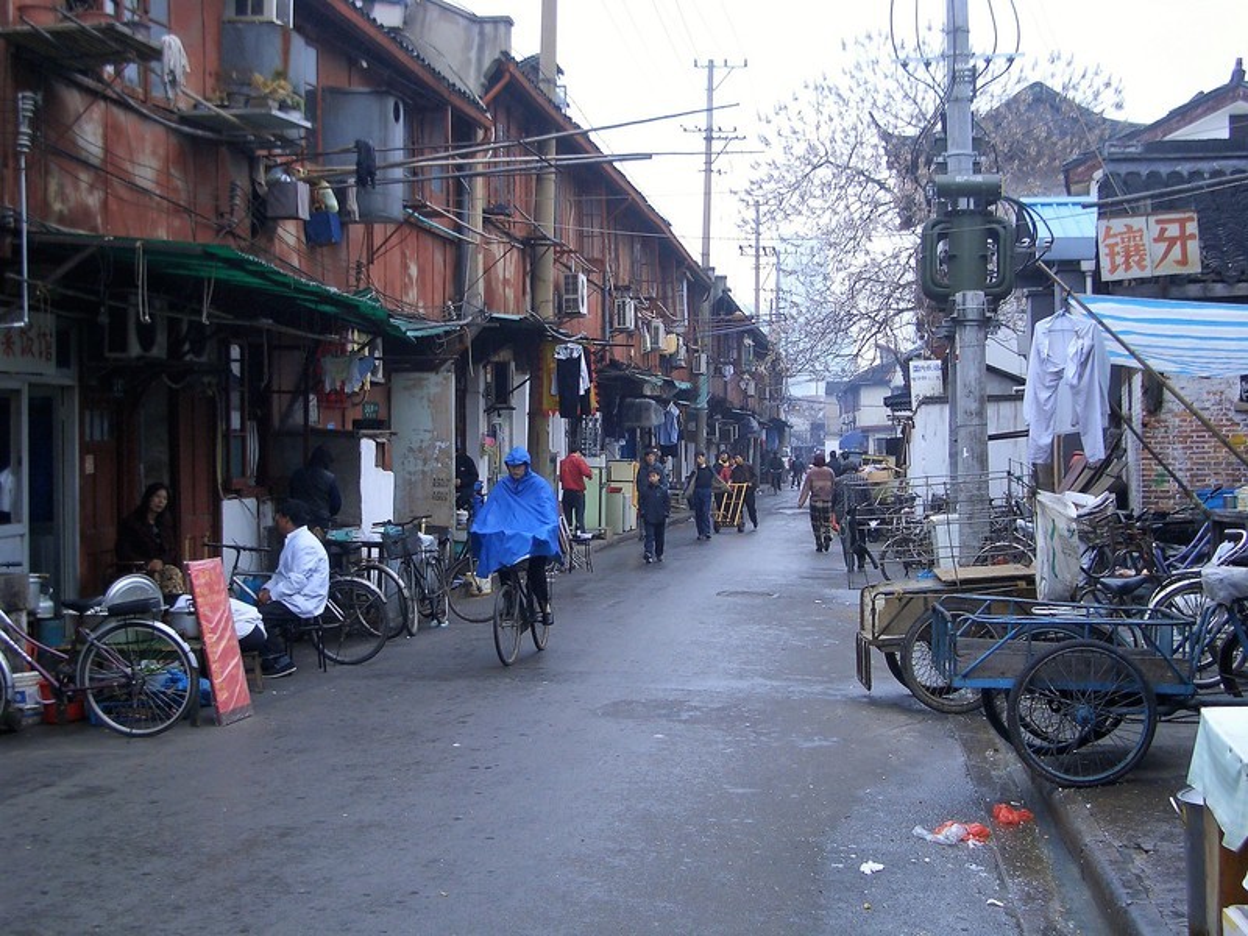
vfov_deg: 29.7
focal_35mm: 49
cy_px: 468
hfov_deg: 38.9
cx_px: 624
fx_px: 1767
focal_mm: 8.2
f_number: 3.1
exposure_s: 1/200
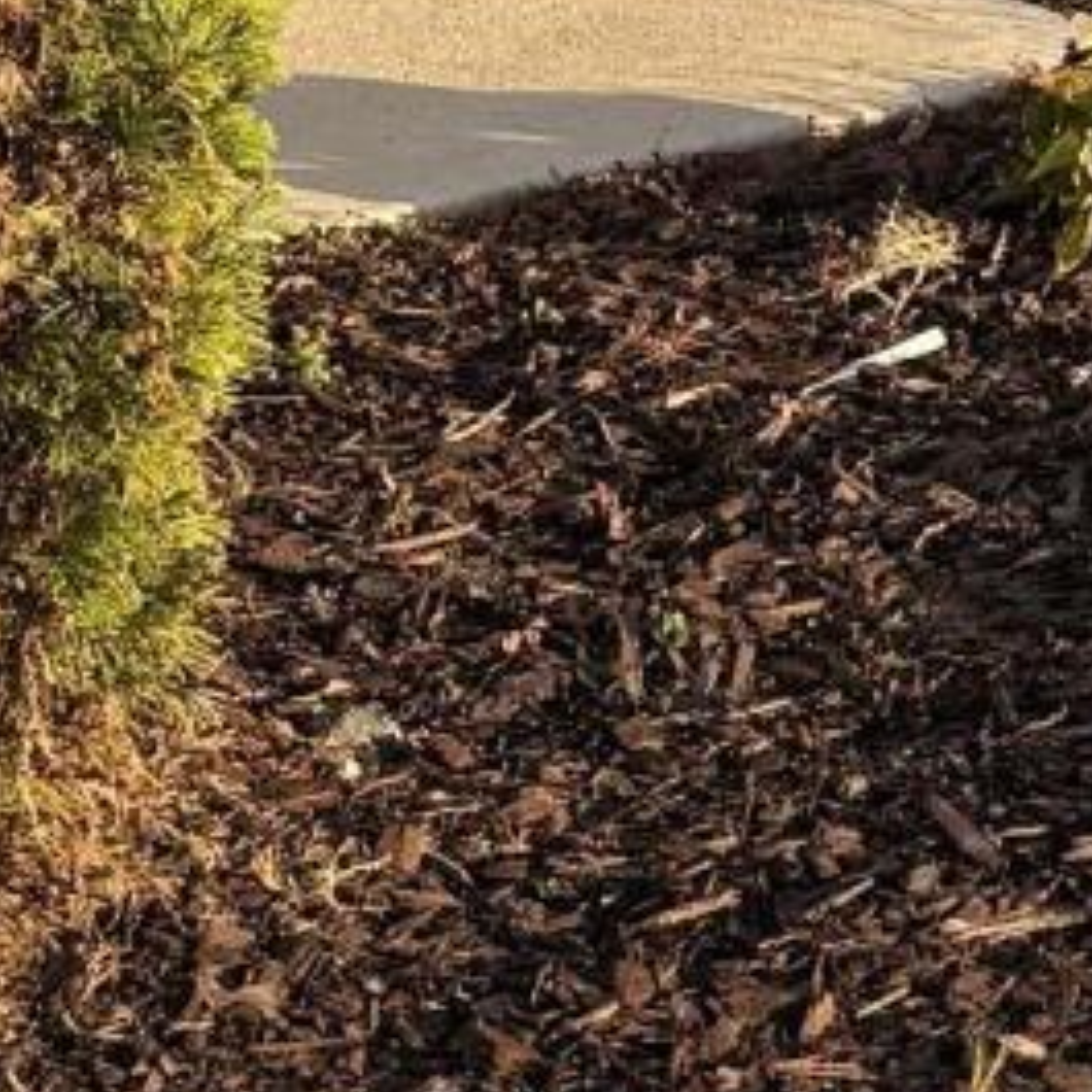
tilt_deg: -5.0
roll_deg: +0.4
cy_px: -935
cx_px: 1953
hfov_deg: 10.3
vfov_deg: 10.2
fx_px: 5710
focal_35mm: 160
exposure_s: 1/1314
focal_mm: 6.76
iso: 80
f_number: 1.78
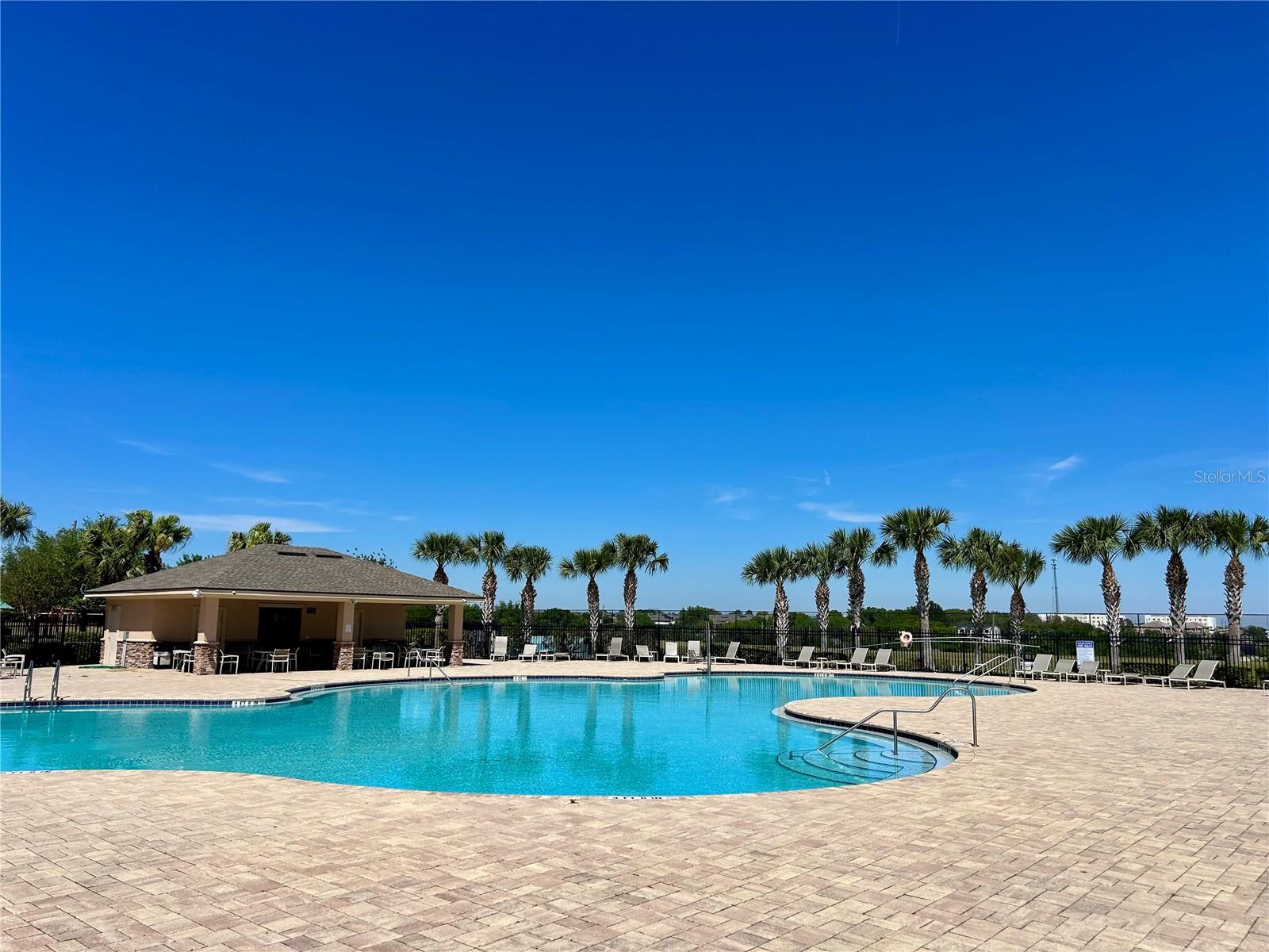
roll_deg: +0.5
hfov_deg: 67.3
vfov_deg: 53.1
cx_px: 634
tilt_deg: +9.6
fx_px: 953
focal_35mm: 26
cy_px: 476
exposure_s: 1/7463
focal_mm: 5.7
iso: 50
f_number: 1.5
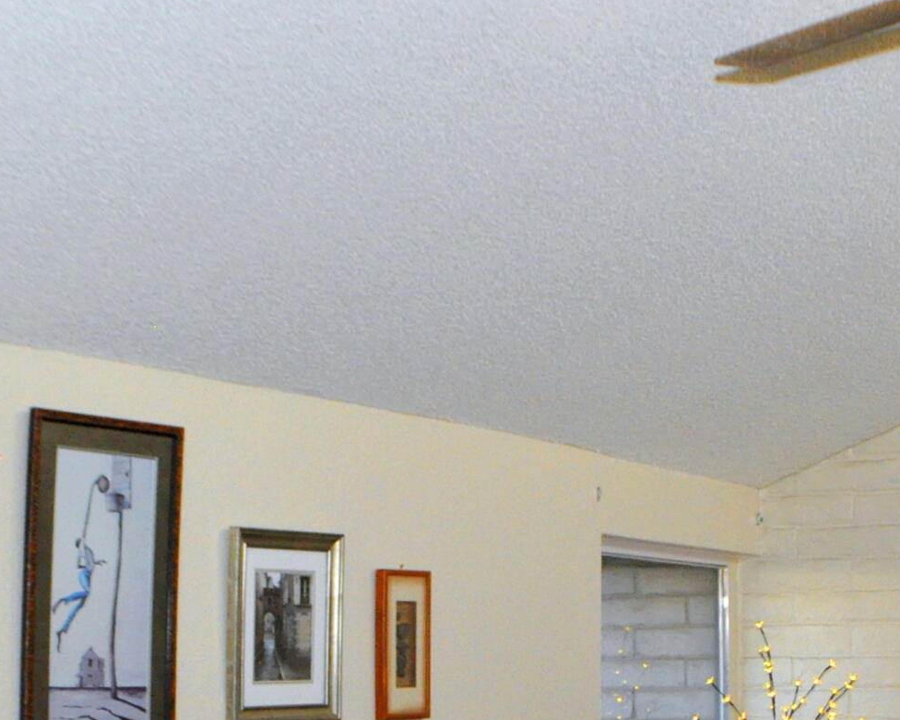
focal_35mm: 99
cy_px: 773
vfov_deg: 15.1
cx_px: 921
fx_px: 2648
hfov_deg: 18.7
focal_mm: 23
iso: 1600
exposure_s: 1/60
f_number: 7.1
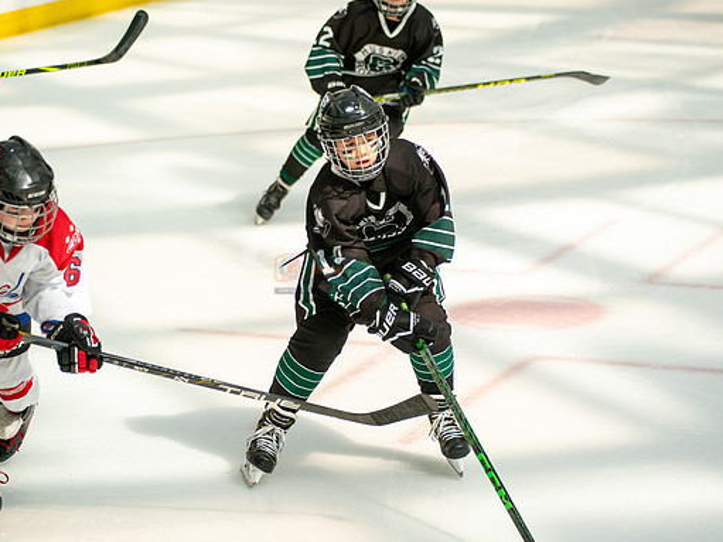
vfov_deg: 11.3
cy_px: 272
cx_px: 335
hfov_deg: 15.1
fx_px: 2735
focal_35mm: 131
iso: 1600
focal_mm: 120
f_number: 3.5
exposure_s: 1/4000
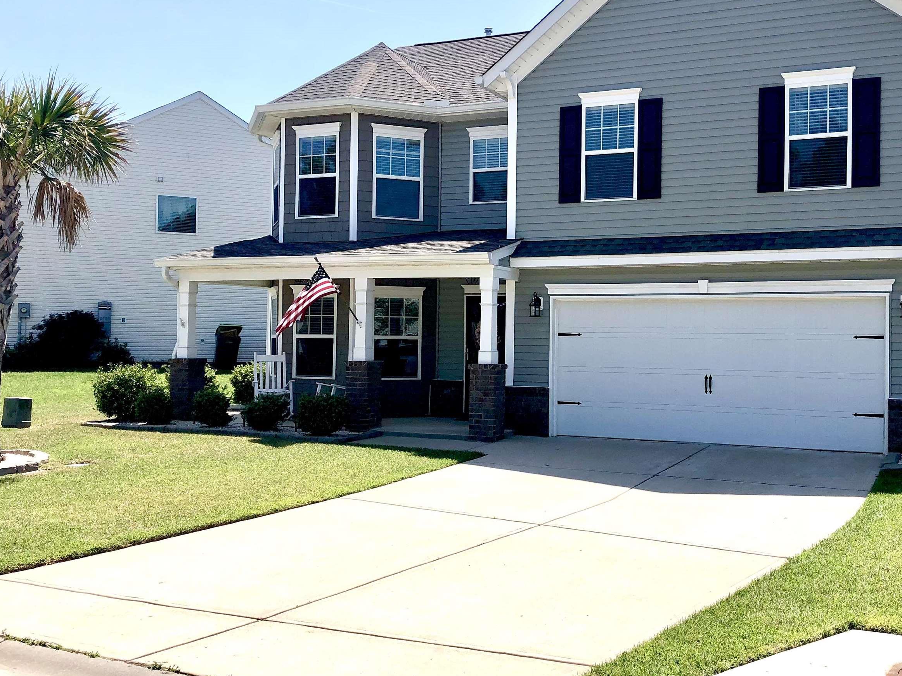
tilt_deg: +0.4
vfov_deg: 38.7
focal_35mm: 37
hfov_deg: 49.7
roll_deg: -1.6
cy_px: 326
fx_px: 964
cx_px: 555
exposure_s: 1/2114
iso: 20
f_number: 1.8
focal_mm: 3.99
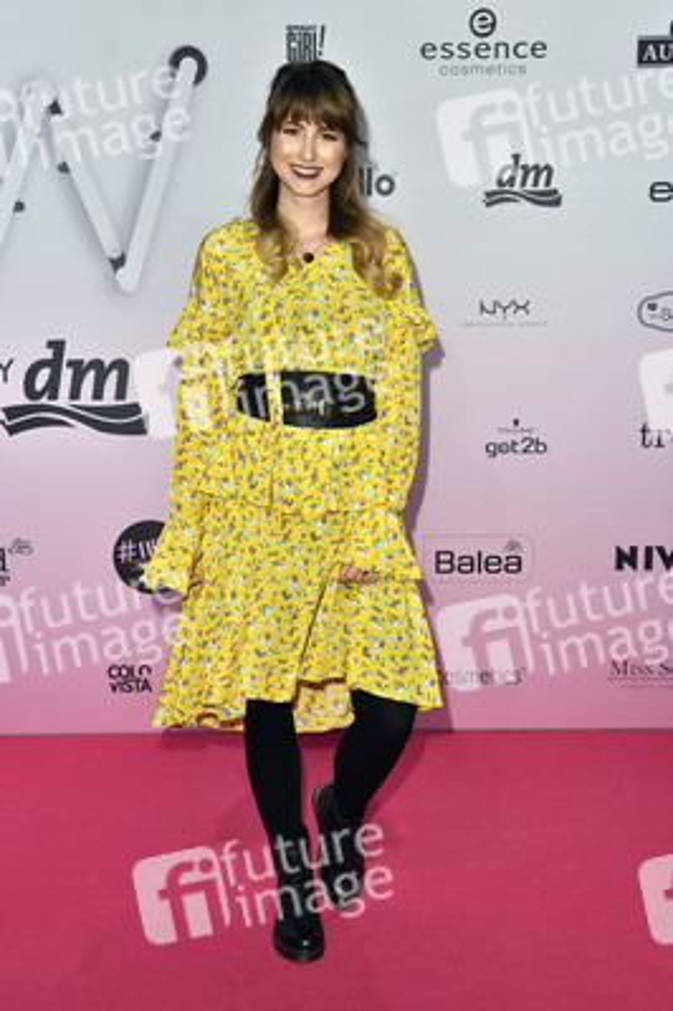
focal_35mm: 38
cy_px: 506
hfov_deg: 35.0
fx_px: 1067
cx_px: 336
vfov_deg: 50.7
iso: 400
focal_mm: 38
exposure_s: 1/200
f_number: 5.6
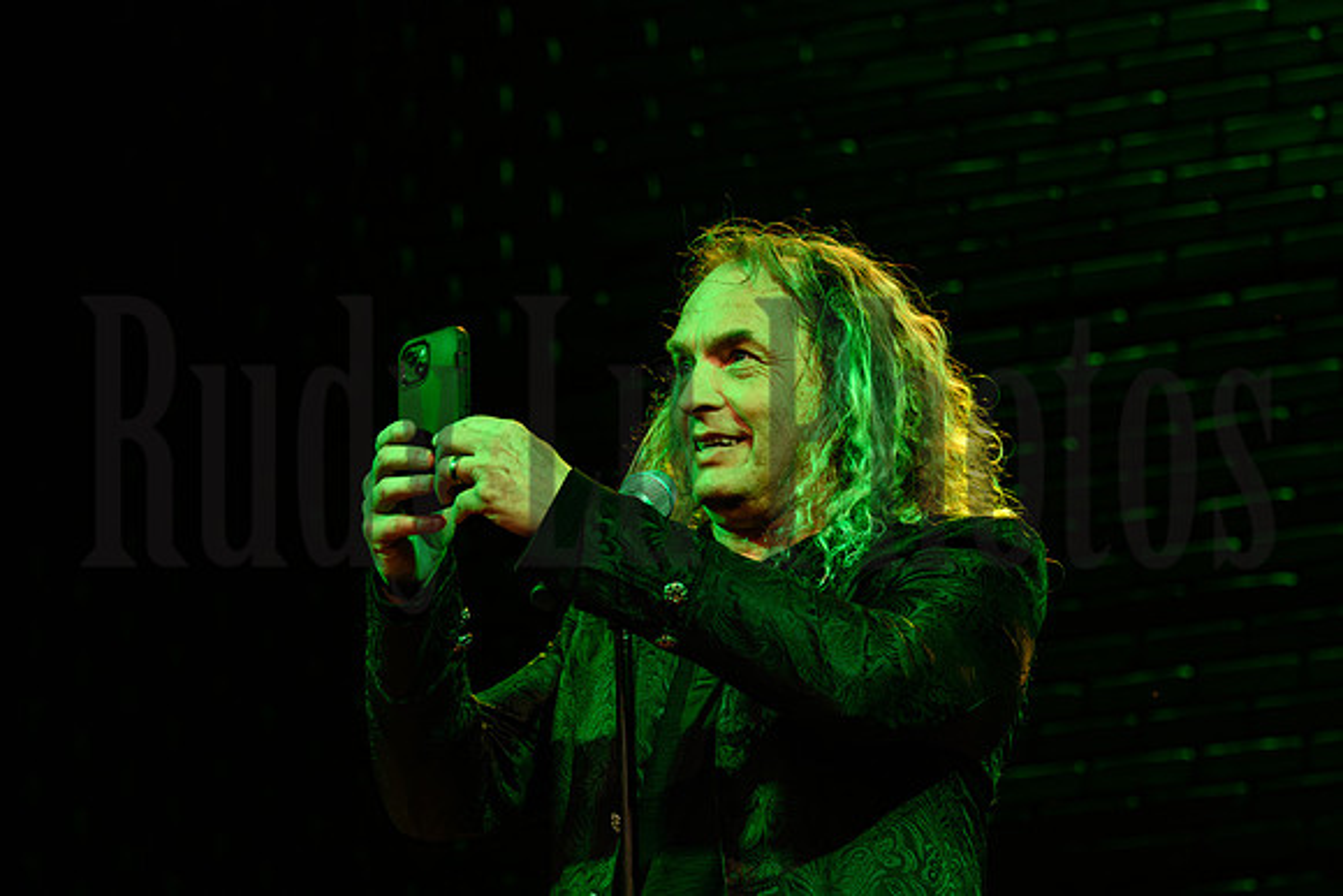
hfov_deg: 10.3
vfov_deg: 6.9
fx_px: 7463
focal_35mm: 200
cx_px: 672
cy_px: 448
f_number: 8
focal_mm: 200
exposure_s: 1/50
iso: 6400
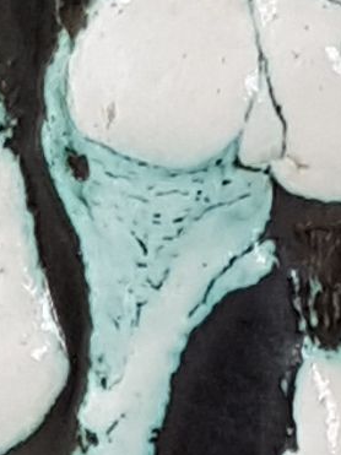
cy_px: 1069
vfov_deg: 8.9
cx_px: 413
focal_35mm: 202
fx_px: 2655
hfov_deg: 7.3
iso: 64
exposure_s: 1/100
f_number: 1.7
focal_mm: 4.2
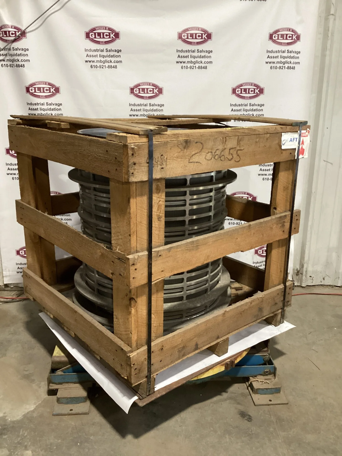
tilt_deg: -16.5
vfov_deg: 58.4
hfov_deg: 45.4
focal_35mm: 31
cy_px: 228
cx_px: 171
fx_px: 408
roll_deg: +0.9
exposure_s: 1/33
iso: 320
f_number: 2.4
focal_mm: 3.3
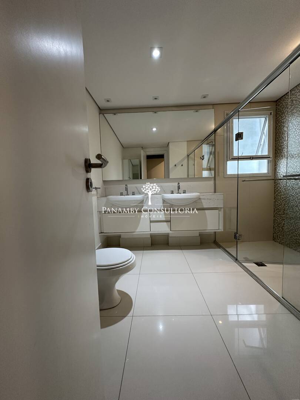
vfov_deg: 102.1
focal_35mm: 14
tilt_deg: -4.2
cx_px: 150
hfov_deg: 85.7
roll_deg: +1.1
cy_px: 200
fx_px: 162
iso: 160
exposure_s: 1/60
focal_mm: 2.22
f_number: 2.2
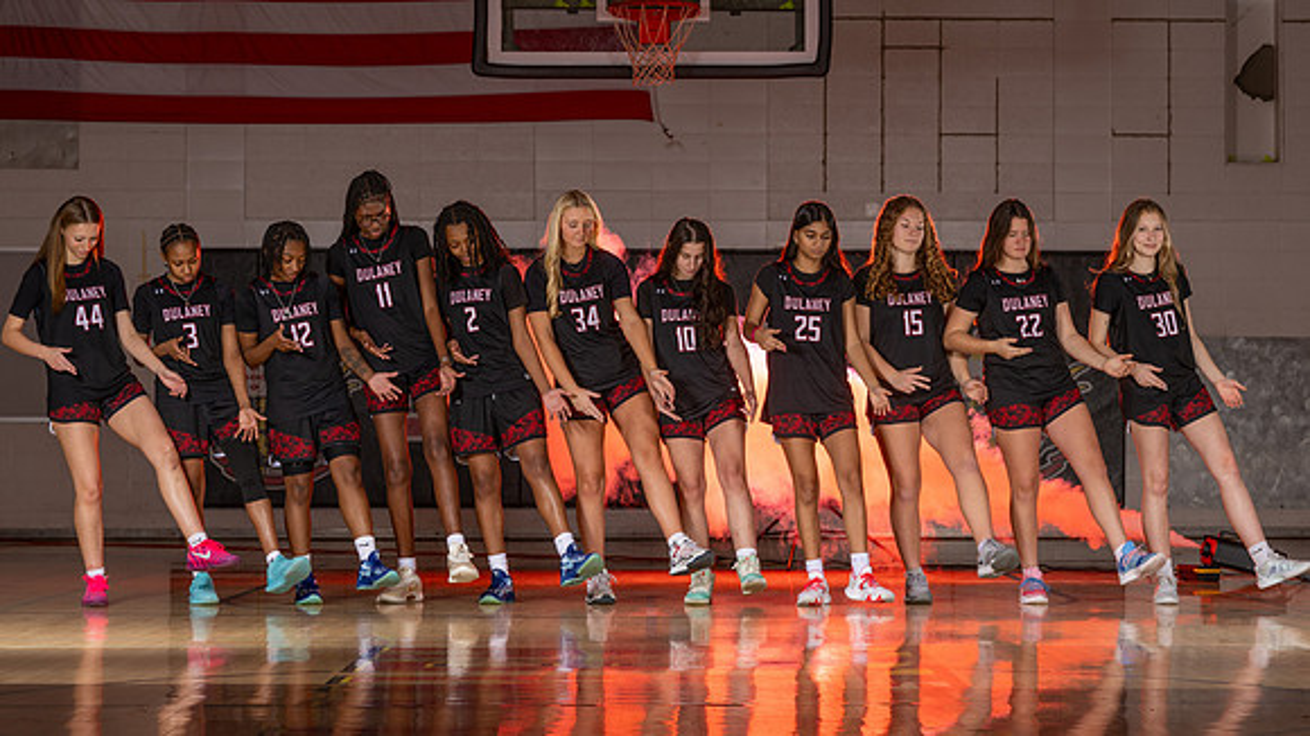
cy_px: 429
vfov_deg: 10.6
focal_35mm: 115
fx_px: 3979
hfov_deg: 18.7
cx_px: 845
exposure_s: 1/200
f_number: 6.3
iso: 80
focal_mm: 77
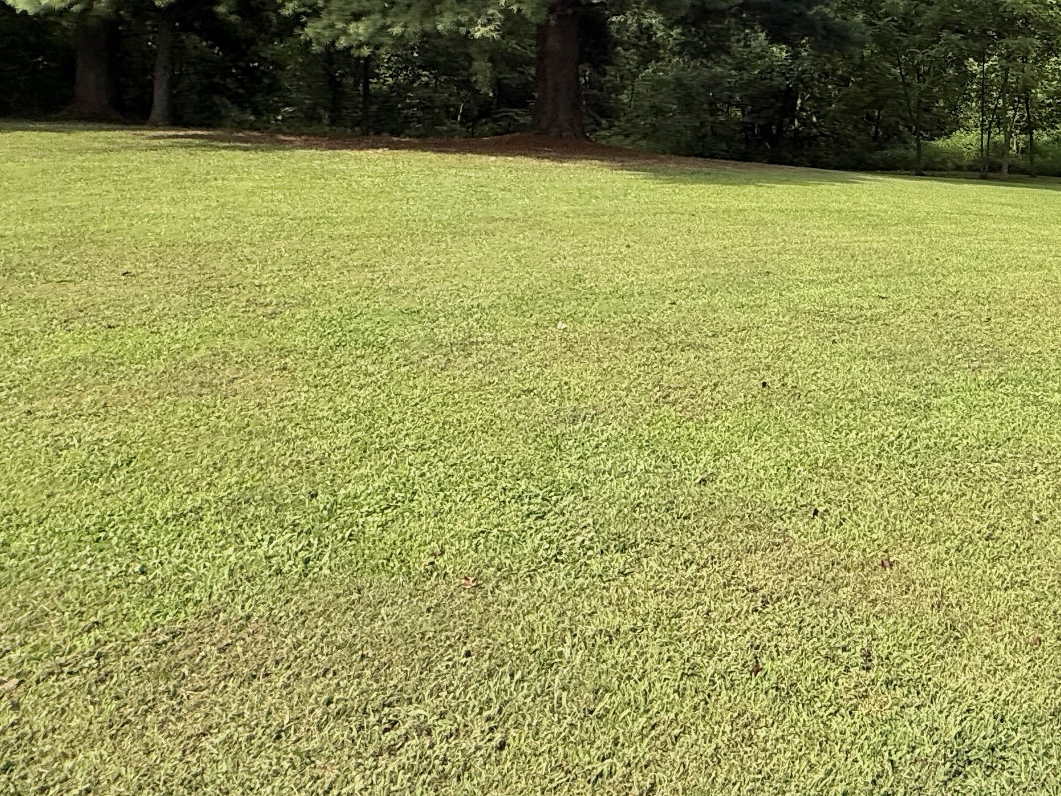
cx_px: 1025
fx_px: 1073
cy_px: 99
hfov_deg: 45.6
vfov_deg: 38.3
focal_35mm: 35
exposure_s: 1/1235
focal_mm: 2.22
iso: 64
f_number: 2.2
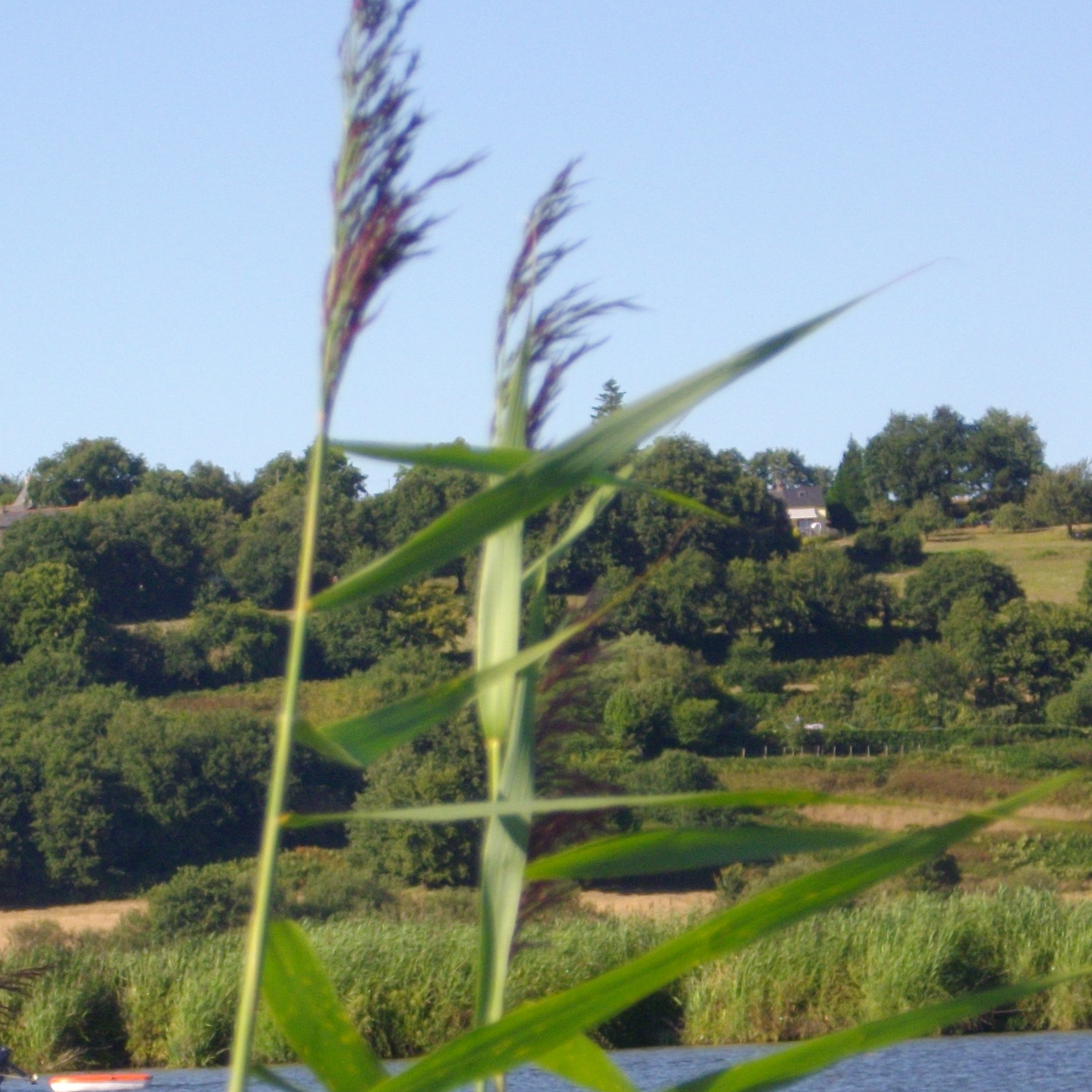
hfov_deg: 7.4
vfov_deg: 7.4
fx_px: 8423
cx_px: 161
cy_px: 769
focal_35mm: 236
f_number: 5.2
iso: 100
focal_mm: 18.6
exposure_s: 1/320
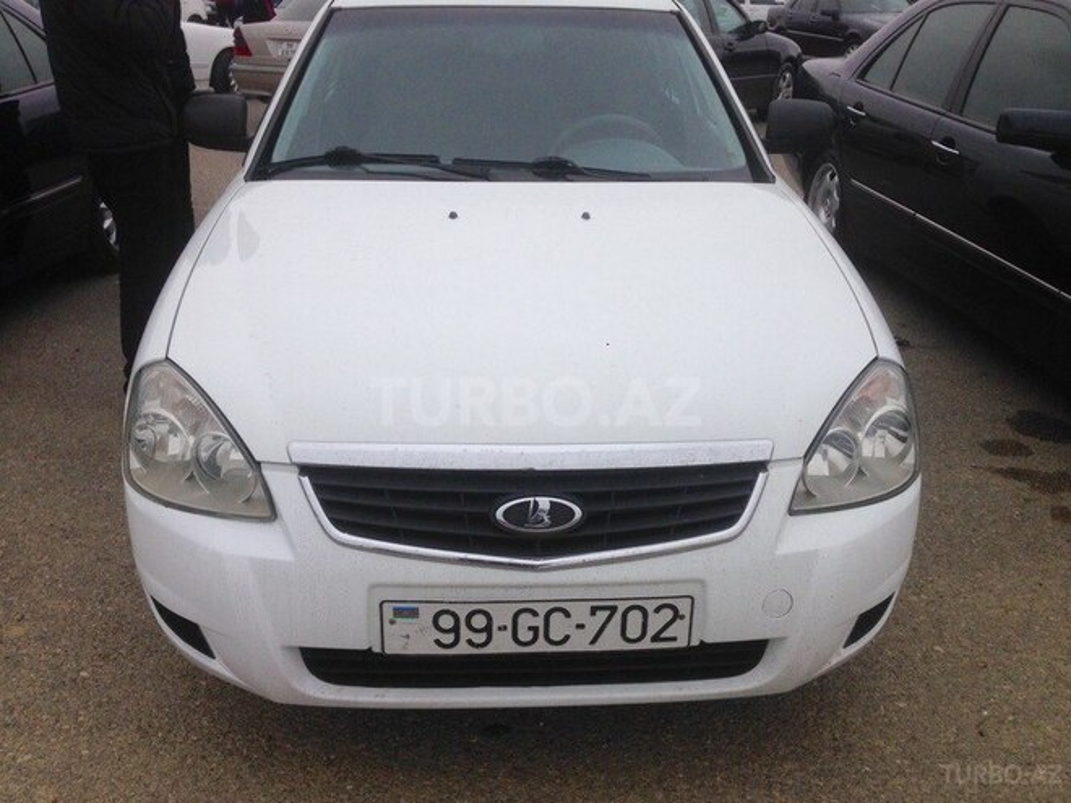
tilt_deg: -25.0
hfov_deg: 55.4
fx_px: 1021
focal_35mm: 33
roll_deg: -2.1
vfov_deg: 42.9
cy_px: 402
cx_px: 536
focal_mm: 4.12
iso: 50
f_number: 2.4
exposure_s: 1/653
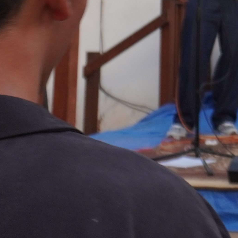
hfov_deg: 13.7
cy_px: -144
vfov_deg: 13.7
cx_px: 381
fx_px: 918
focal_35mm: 118
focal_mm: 16
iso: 200
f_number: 4
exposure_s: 1/60
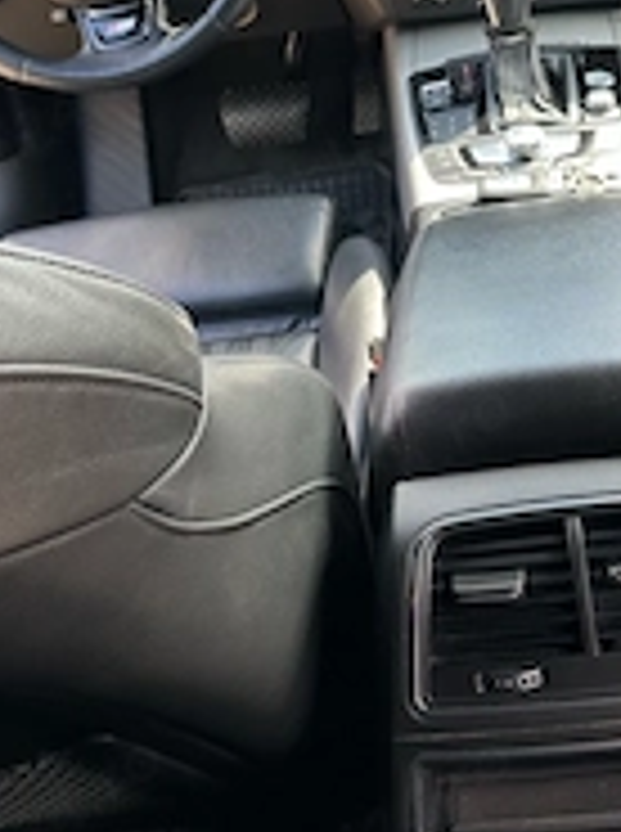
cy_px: 202
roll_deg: +9.9
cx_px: 454
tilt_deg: -24.2
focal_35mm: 52
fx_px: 1248
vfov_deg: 36.0
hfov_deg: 27.6
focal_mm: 6.86
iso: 64
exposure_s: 1/121
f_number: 1.78
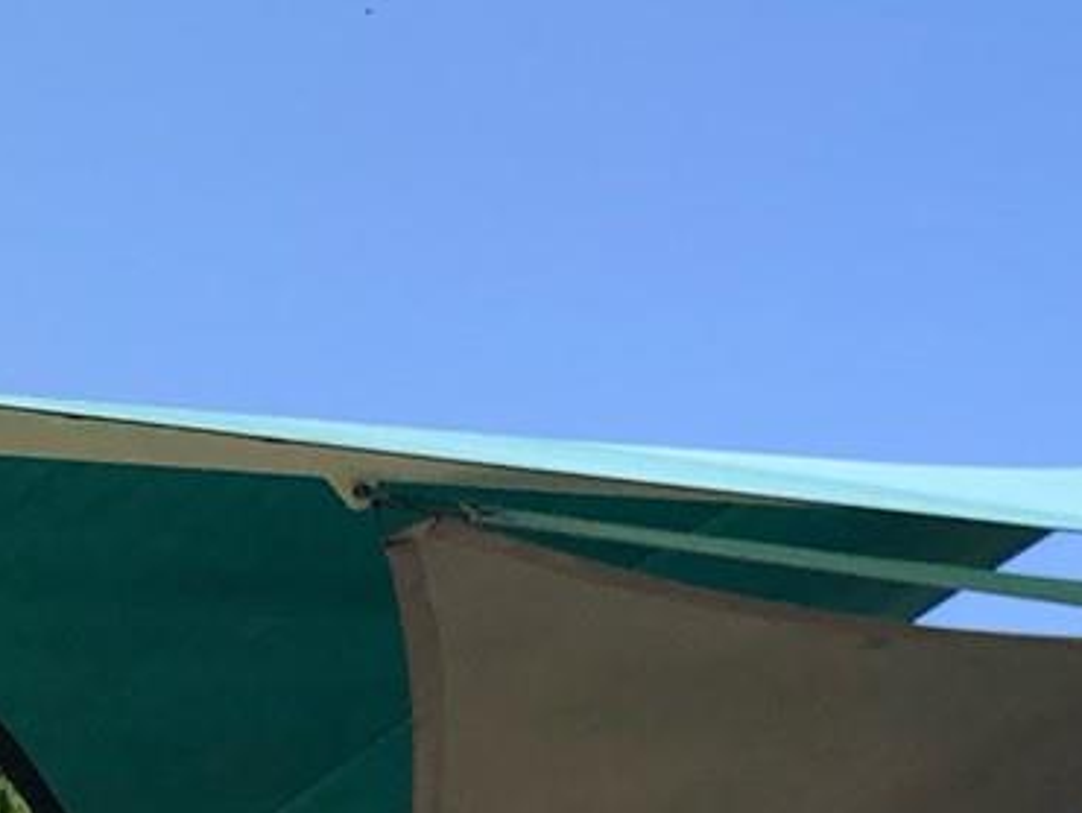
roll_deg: +1.7
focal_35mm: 121
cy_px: 1608
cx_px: 2097
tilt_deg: +5.2
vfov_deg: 11.2
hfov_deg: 14.0
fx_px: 3785
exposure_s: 1/2208
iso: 20
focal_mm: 3.99
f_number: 1.8
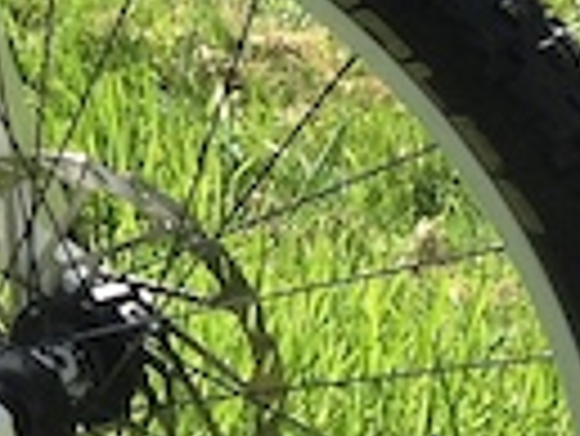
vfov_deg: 5.3
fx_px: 4662
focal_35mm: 278
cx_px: -917
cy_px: -171
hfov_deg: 6.7
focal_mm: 4.28
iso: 50
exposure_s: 1/681
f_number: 2.4
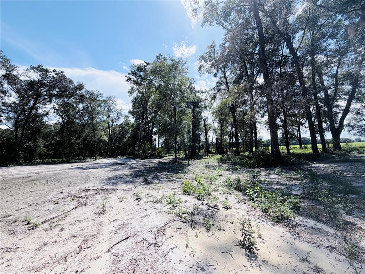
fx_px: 148
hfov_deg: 102.1
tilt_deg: +5.6
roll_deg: +3.2
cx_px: 182
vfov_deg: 85.7
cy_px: 137
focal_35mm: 14
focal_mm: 2.22
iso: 20
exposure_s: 1/841
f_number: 2.2
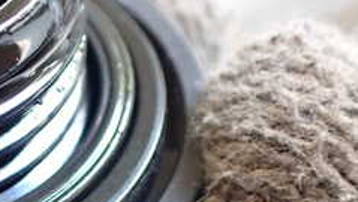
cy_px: 214
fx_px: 779
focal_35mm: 82
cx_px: -25
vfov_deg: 14.5
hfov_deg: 24.3
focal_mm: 5.4
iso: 800
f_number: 2.3
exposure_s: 1/60
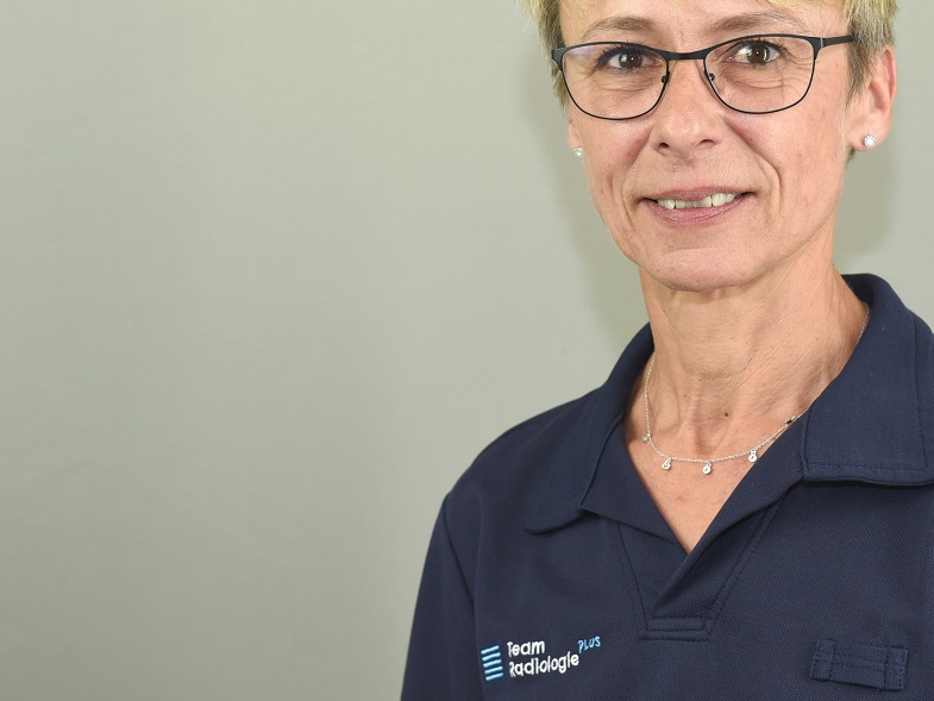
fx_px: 2753
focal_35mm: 102
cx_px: 688
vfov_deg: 14.5
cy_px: 237
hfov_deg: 19.1
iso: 1000
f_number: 6.3
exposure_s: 1/200
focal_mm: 70
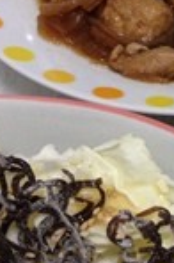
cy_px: 140
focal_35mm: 93
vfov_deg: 22.0
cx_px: 302
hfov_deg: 13.3
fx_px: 677
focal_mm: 4.13
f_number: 2.4
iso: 250
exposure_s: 1/20
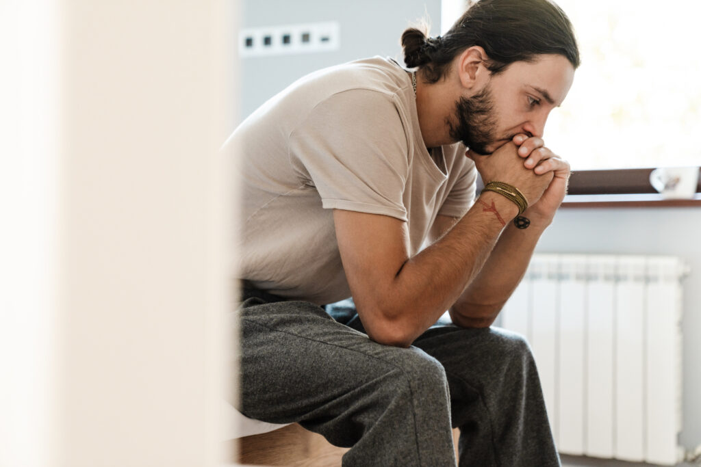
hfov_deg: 32.4
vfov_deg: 21.9
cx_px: 350
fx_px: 1207
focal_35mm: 62
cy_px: 234
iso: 1000
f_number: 2.8
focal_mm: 62
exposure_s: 1/200
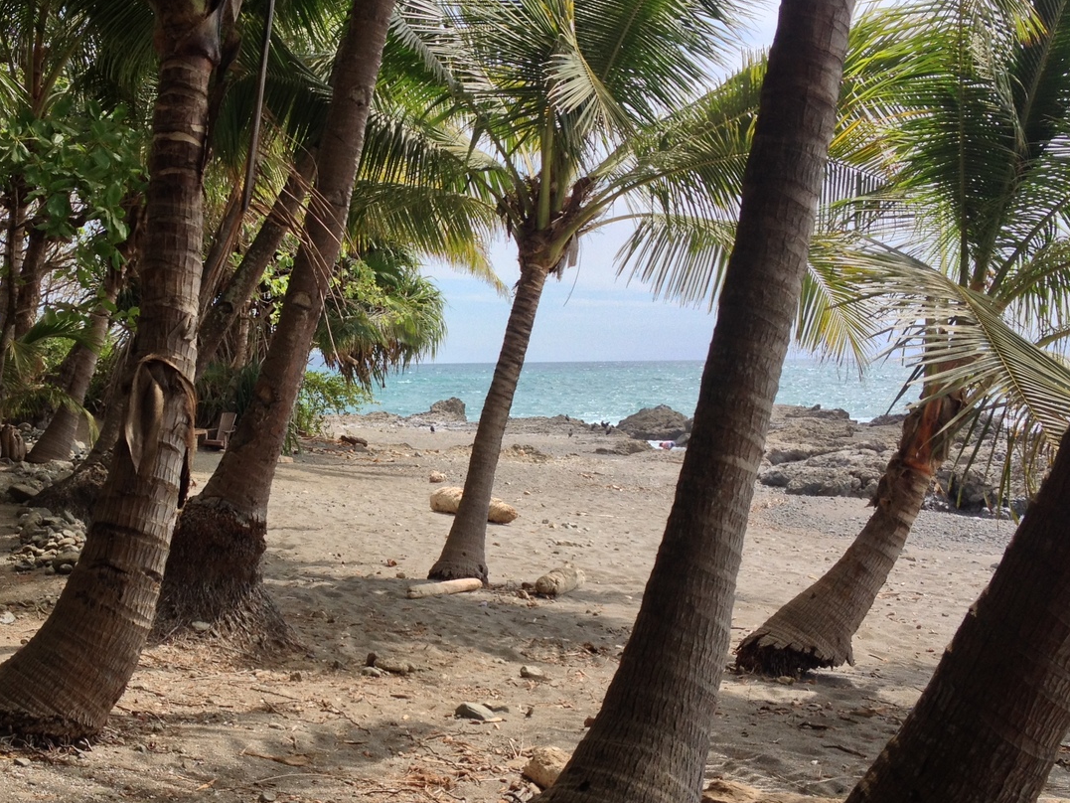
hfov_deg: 36.6
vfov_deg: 28.0
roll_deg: +1.1
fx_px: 1608
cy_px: 416
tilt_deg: -4.6
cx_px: 388
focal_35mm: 52
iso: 50
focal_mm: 4.28
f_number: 2.4
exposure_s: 1/778
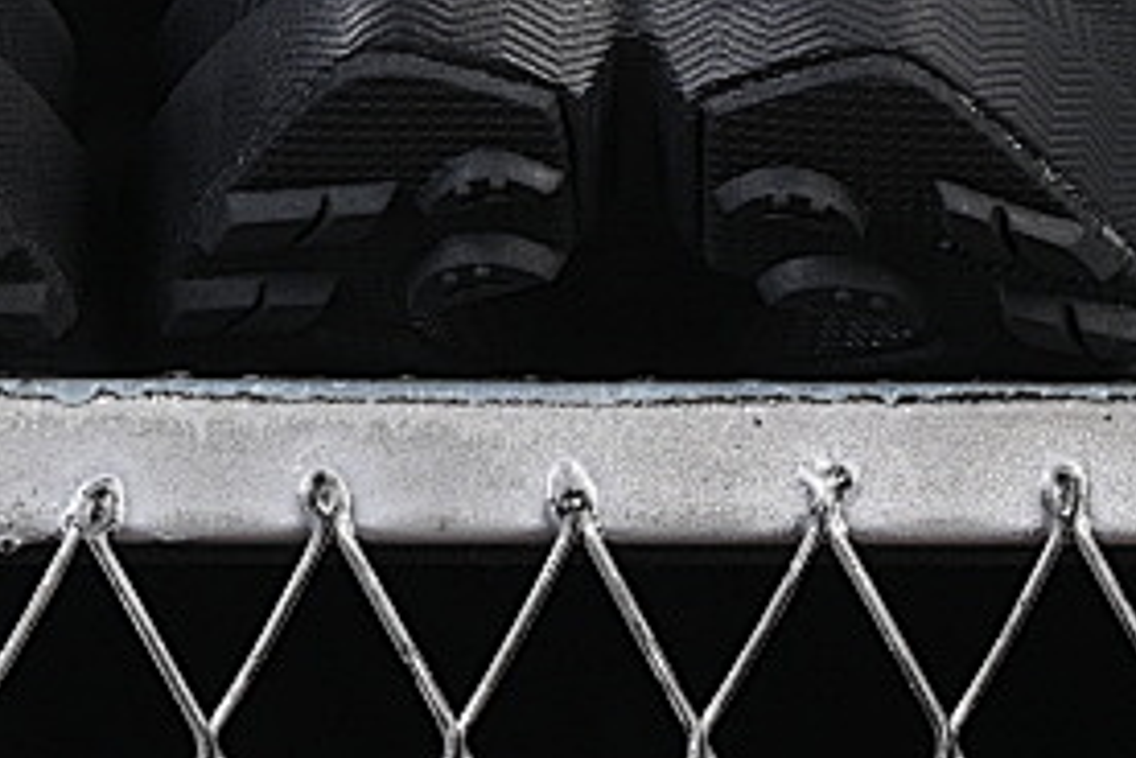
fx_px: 9277
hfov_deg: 7.0
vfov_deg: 4.6
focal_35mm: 294
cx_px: 107
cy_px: -548
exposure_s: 1/60
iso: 160
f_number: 6.3
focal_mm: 50
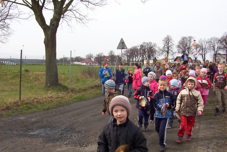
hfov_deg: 45.4
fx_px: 271
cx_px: 114
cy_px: 76
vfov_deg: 31.2
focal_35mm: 43
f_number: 5.17
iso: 100
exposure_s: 1/351
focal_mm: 5.77
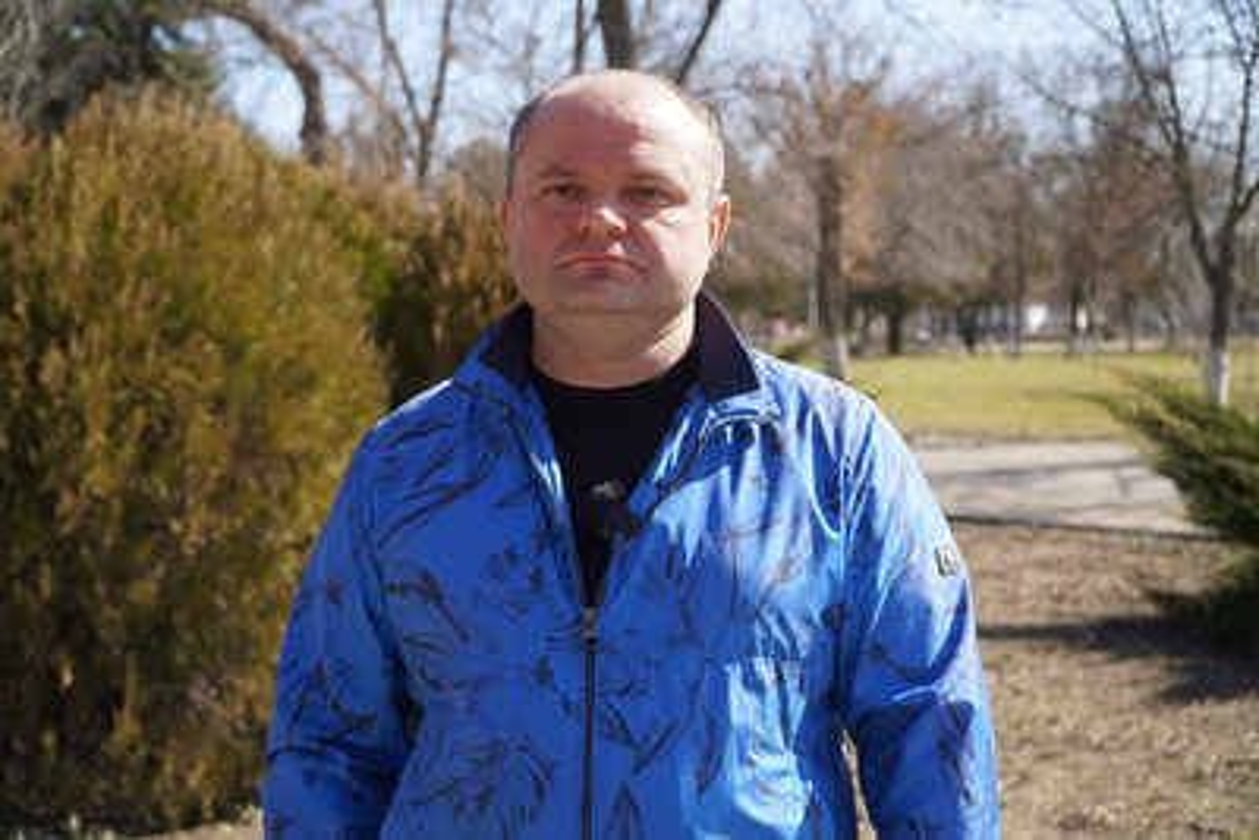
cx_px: 630
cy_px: 420
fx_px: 1784
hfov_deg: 38.9
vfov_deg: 26.5
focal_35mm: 51
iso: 100
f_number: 4.5
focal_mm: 34
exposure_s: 1/400
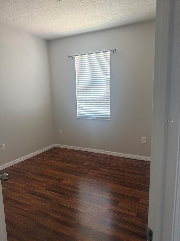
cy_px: 120
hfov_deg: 56.8
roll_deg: +2.6
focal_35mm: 24
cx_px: 90
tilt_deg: -8.7
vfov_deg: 71.6
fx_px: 166
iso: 200
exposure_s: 1/121
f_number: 1.78
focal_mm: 6.76
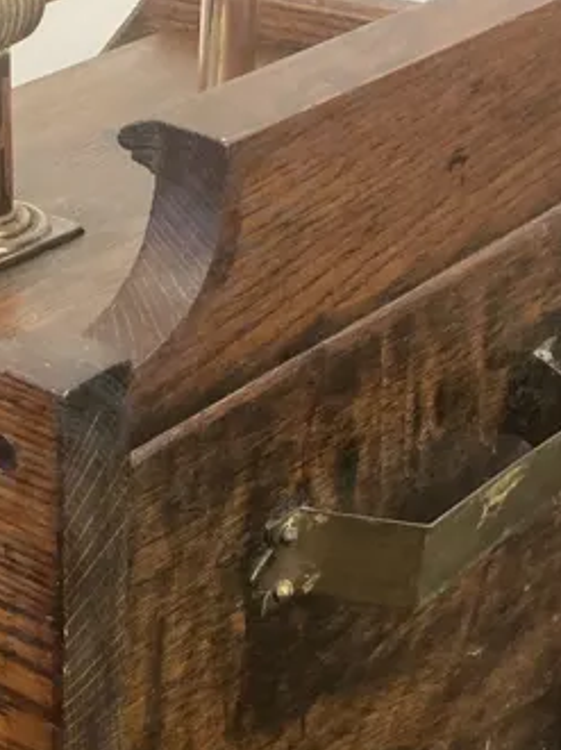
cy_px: 577
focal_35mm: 87
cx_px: -30
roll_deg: +2.4
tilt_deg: -31.9
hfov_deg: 16.5
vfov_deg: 22.3
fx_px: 1882
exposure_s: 1/50
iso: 200
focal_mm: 3.99
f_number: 1.8
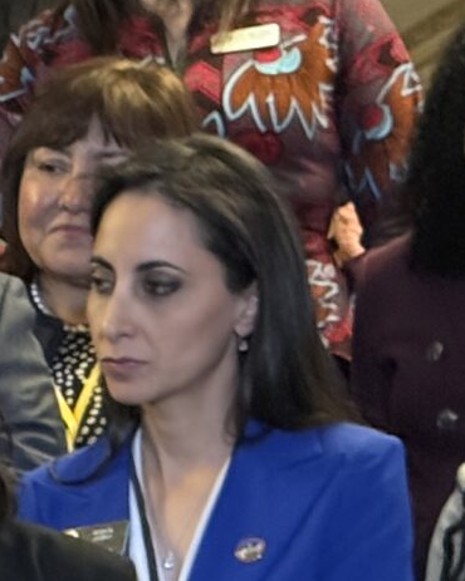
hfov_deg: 5.6
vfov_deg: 7.4
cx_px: -927
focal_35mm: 259
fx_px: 4458
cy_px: 616
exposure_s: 1/30
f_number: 1.78
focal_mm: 6.76
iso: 640
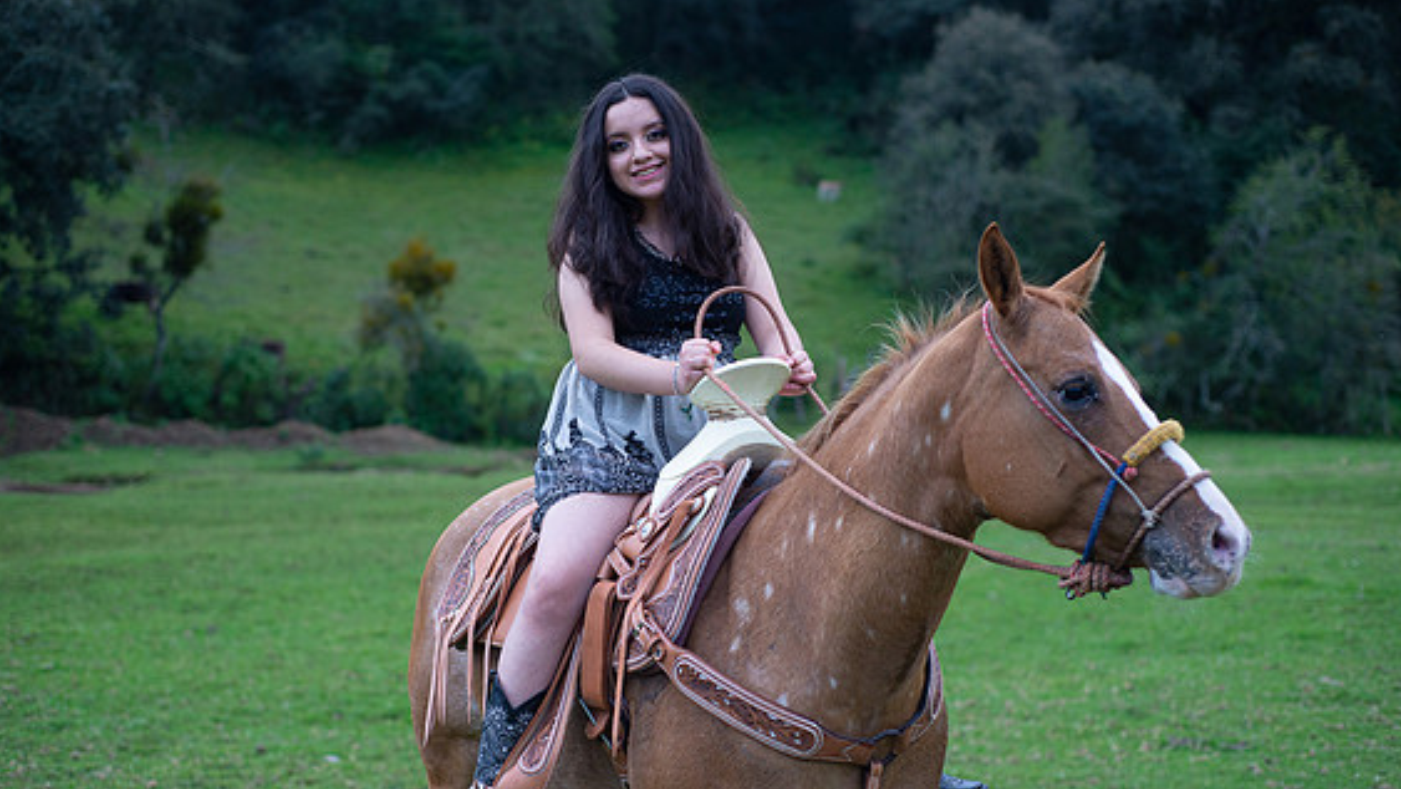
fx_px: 2007
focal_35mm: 54
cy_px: 434
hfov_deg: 38.5
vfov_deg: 22.2
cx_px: 692
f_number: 2.8
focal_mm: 50
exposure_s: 1/200
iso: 400
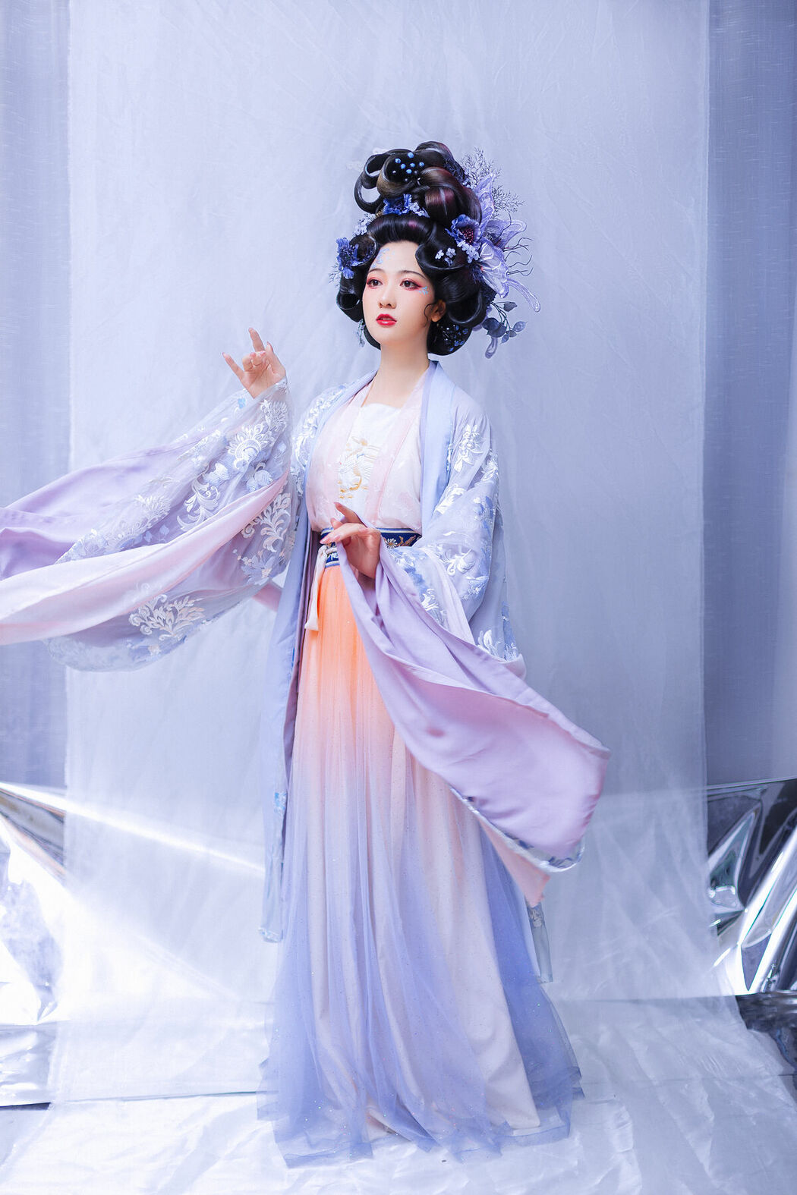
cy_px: 598
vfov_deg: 39.6
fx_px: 1660
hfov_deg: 27.0
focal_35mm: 50
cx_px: 398
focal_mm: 50
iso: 100
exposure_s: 1/160
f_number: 2
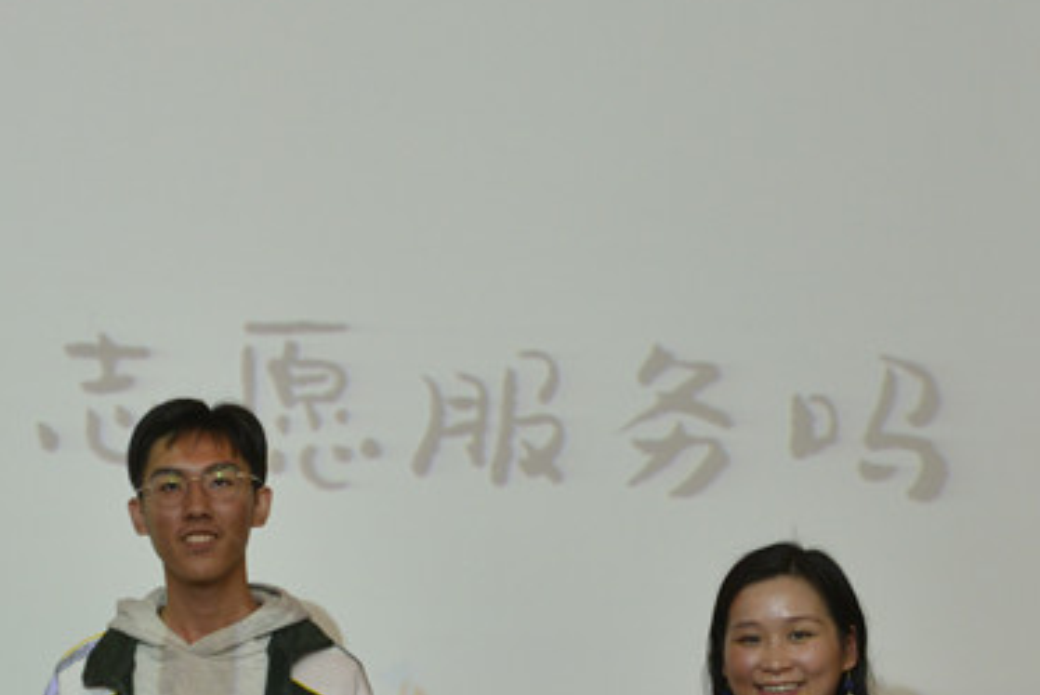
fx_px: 5924
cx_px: 268
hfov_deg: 10.0
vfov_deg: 6.7
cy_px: 662
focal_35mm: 205
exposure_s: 1/80
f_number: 4.5
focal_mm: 85
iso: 800
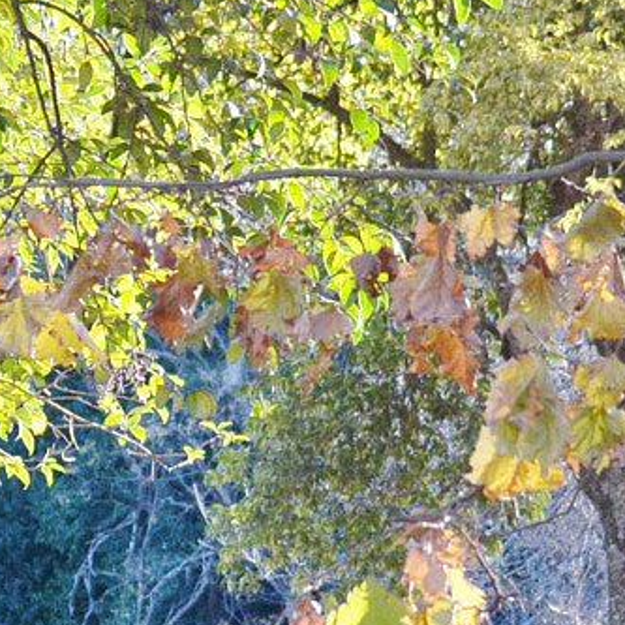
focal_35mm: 337
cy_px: 405
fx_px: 6885
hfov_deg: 5.2
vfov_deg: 5.2
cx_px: 32
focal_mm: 55
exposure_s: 1/500
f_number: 4
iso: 800
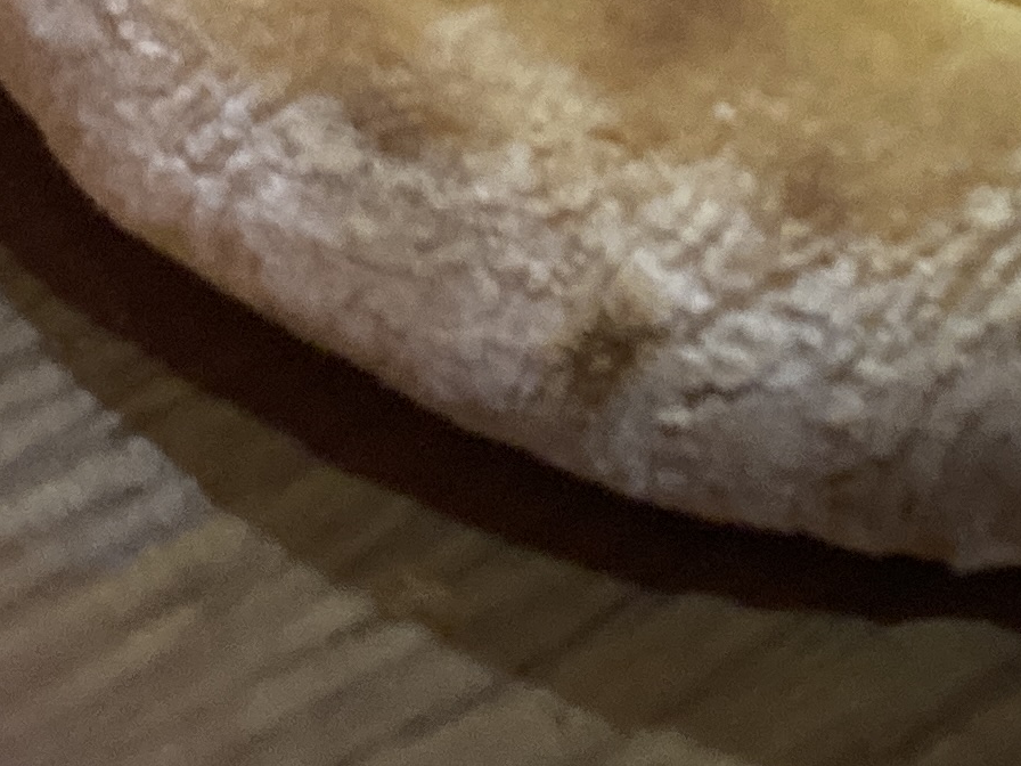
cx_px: 1235
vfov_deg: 11.4
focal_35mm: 117
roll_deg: -8.1
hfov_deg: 16.1
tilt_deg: -36.5
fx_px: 3451
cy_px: -782
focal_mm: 4.25
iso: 500
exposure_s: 1/25
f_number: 1.8
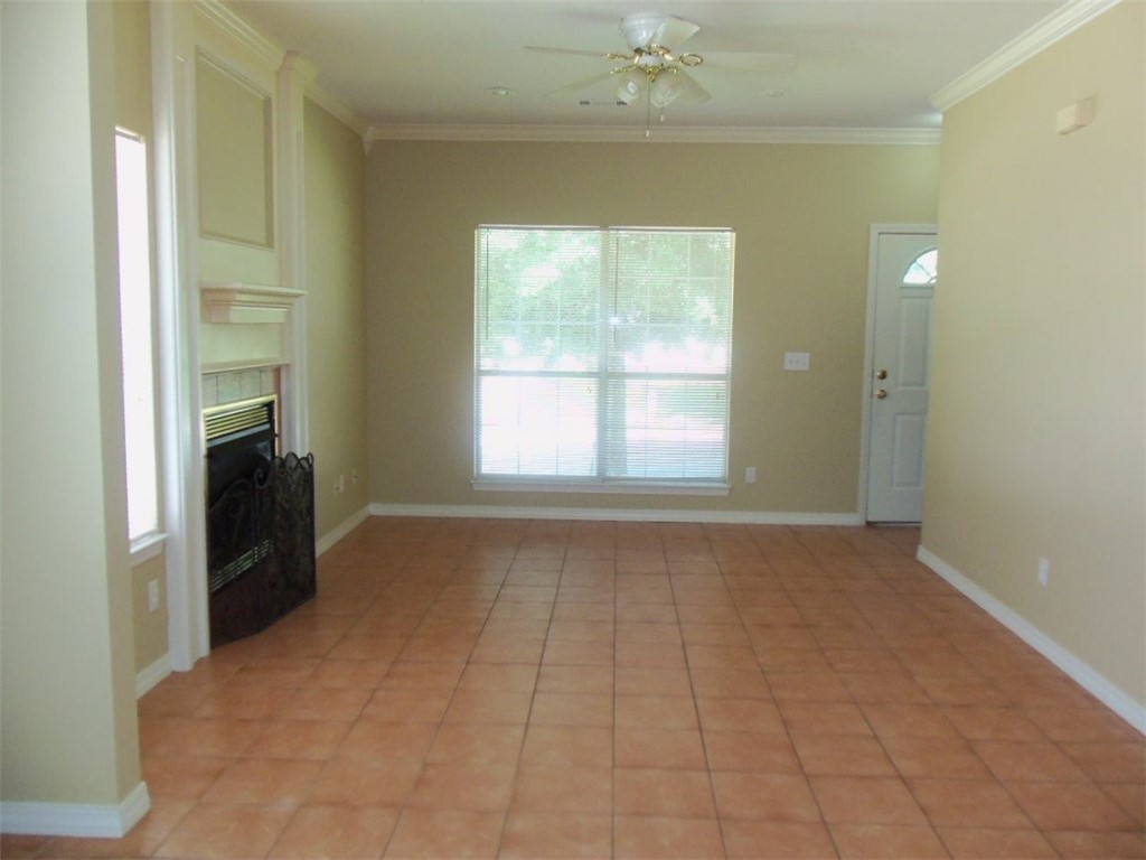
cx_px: 573
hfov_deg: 61.7
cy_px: 430
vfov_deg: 48.2
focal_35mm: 29
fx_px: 960
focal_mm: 5.2
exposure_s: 1/30
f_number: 3.4
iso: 200
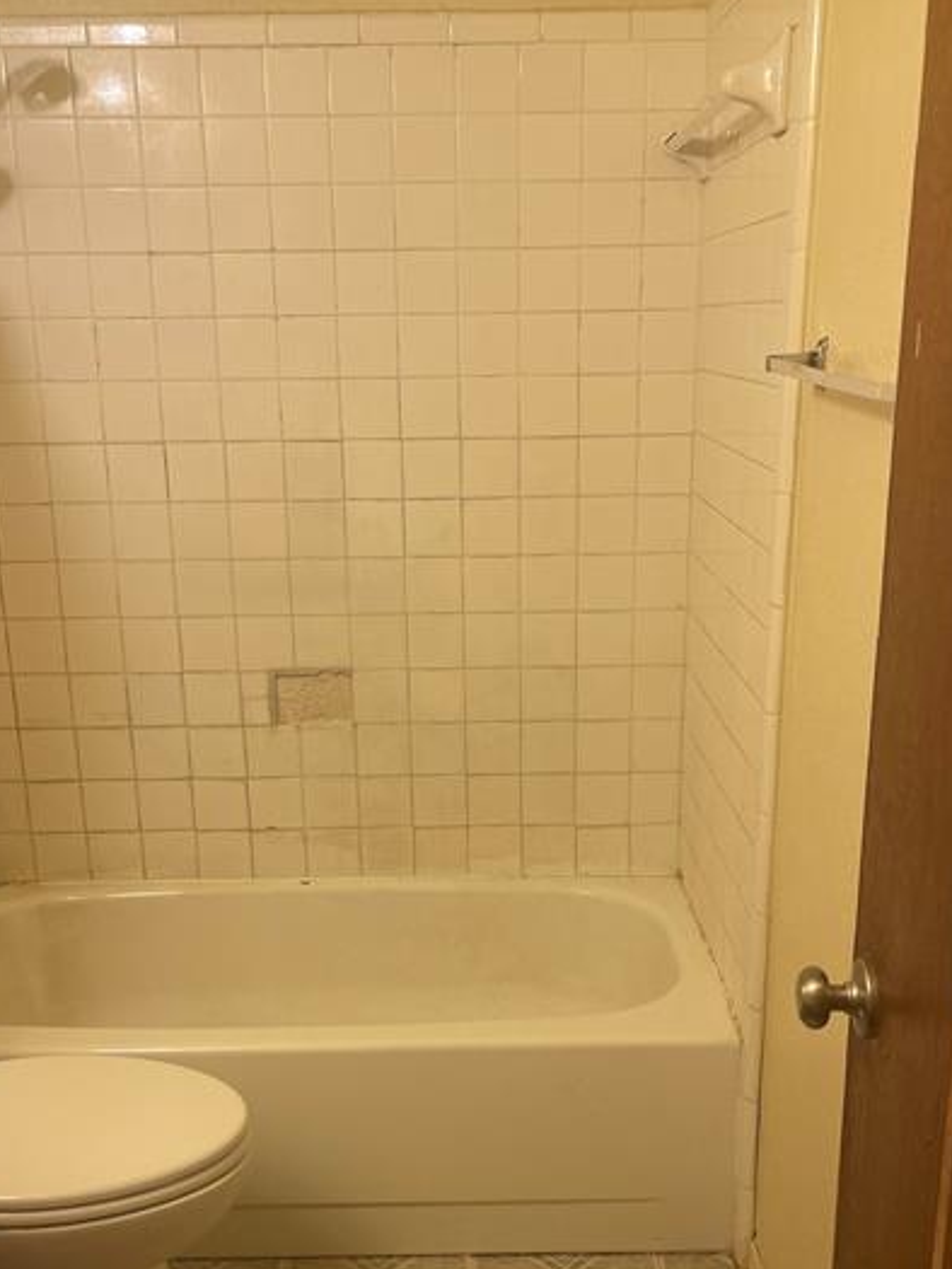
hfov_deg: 37.7
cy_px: 749
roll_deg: +1.4
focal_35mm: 38
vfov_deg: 48.7
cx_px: 474
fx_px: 1393
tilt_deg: -16.7
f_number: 1.6
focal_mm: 5.1
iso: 80
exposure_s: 1/60
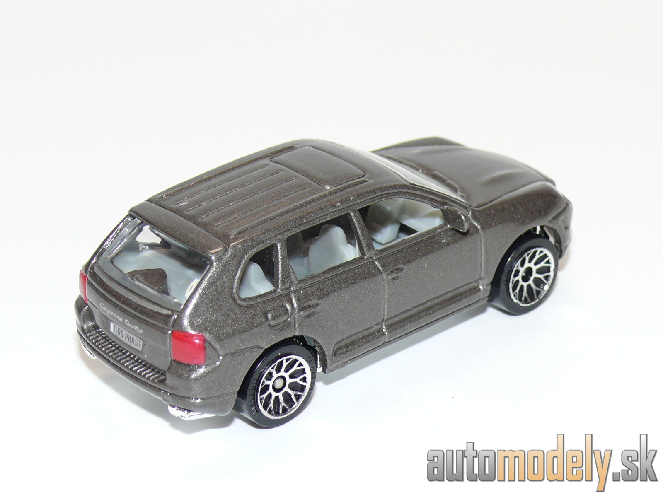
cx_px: 332
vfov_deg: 14.1
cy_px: 248
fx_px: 2011
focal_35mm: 105
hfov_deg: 18.7
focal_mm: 13.7
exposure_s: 1/30
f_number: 4
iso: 100
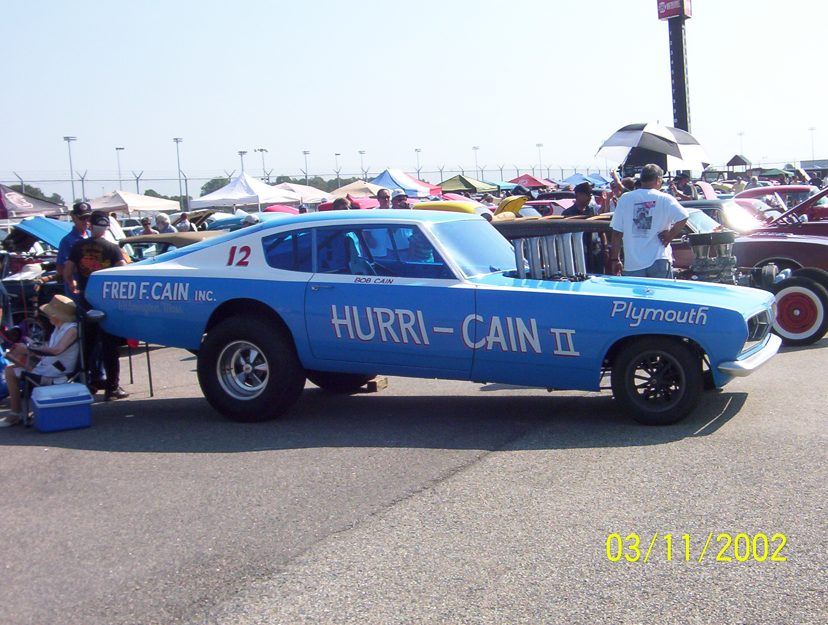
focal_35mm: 51
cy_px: 312
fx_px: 1223
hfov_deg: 37.4
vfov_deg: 28.7
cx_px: 414
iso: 100
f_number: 5.97
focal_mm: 7.88
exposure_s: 1/519
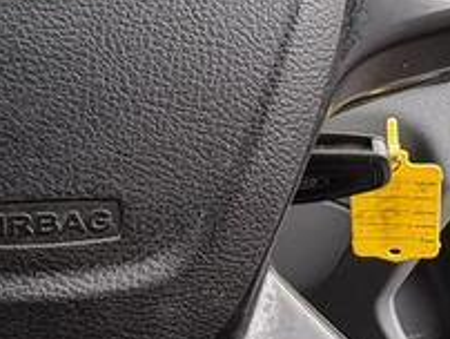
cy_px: 123
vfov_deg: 23.6
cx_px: 65
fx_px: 807
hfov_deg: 30.1
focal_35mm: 62
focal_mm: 2.22
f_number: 2.2
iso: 80
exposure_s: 1/141
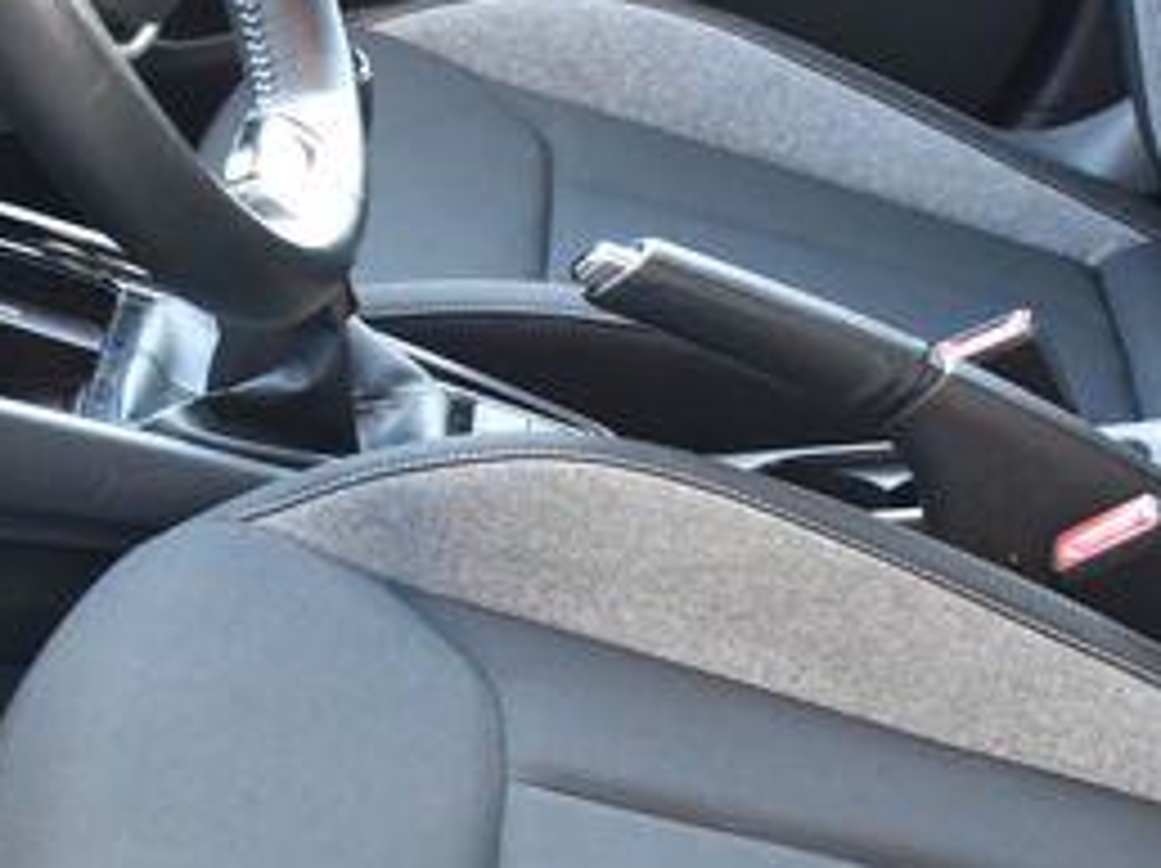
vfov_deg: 13.2
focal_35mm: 112
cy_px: 506
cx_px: 644
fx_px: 3753
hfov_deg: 17.6
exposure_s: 1/60
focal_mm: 20
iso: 1800
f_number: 3.5
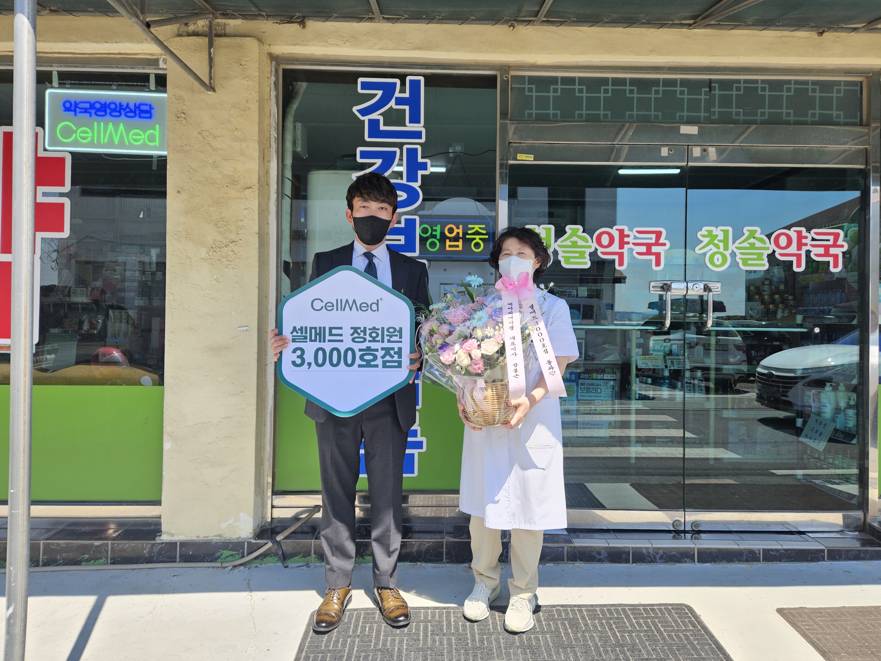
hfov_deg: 73.9
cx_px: 440
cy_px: 330
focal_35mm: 23
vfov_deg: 58.9
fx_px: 585
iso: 25
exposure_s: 1/526
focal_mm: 5.4
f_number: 1.8
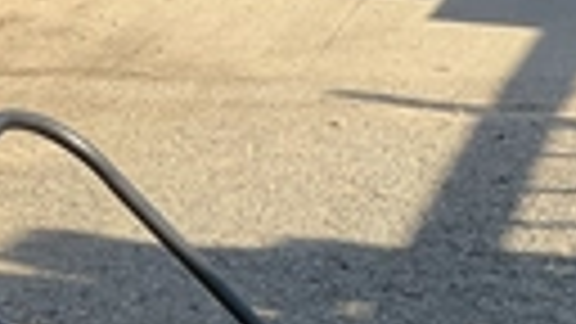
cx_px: 608
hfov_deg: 20.7
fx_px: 1512
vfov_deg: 11.2
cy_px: 616
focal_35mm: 99
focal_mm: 3
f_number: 1.8
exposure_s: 1/370
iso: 25
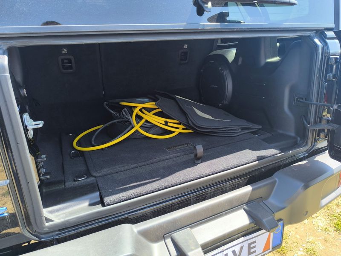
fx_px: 227
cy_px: 128
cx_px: 170
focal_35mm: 23
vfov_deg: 58.9
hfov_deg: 73.9
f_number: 1.65
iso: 50
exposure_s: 1/130
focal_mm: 6.14
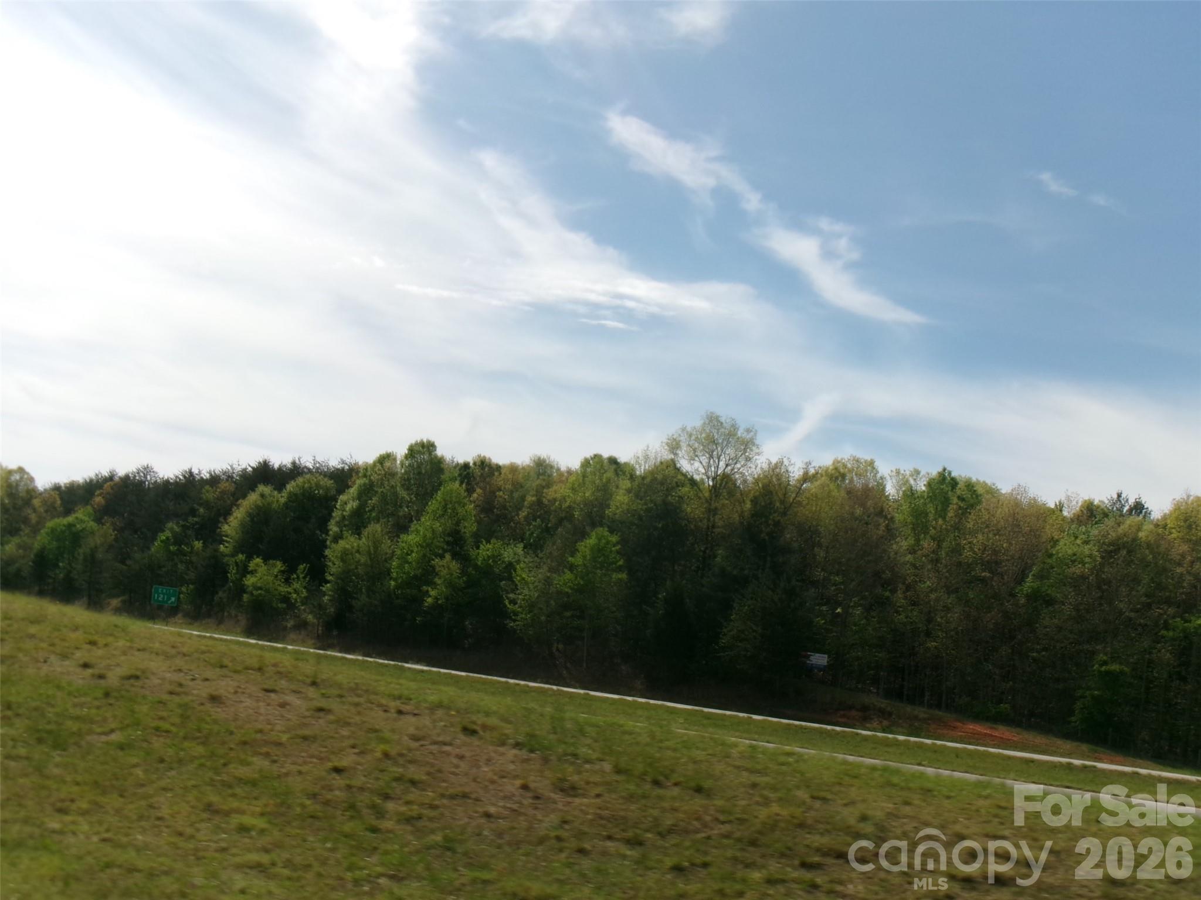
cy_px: 450
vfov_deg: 33.6
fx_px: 1492
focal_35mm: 43
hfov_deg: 43.9
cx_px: 600
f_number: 12.5
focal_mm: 7.8
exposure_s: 1/220
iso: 100
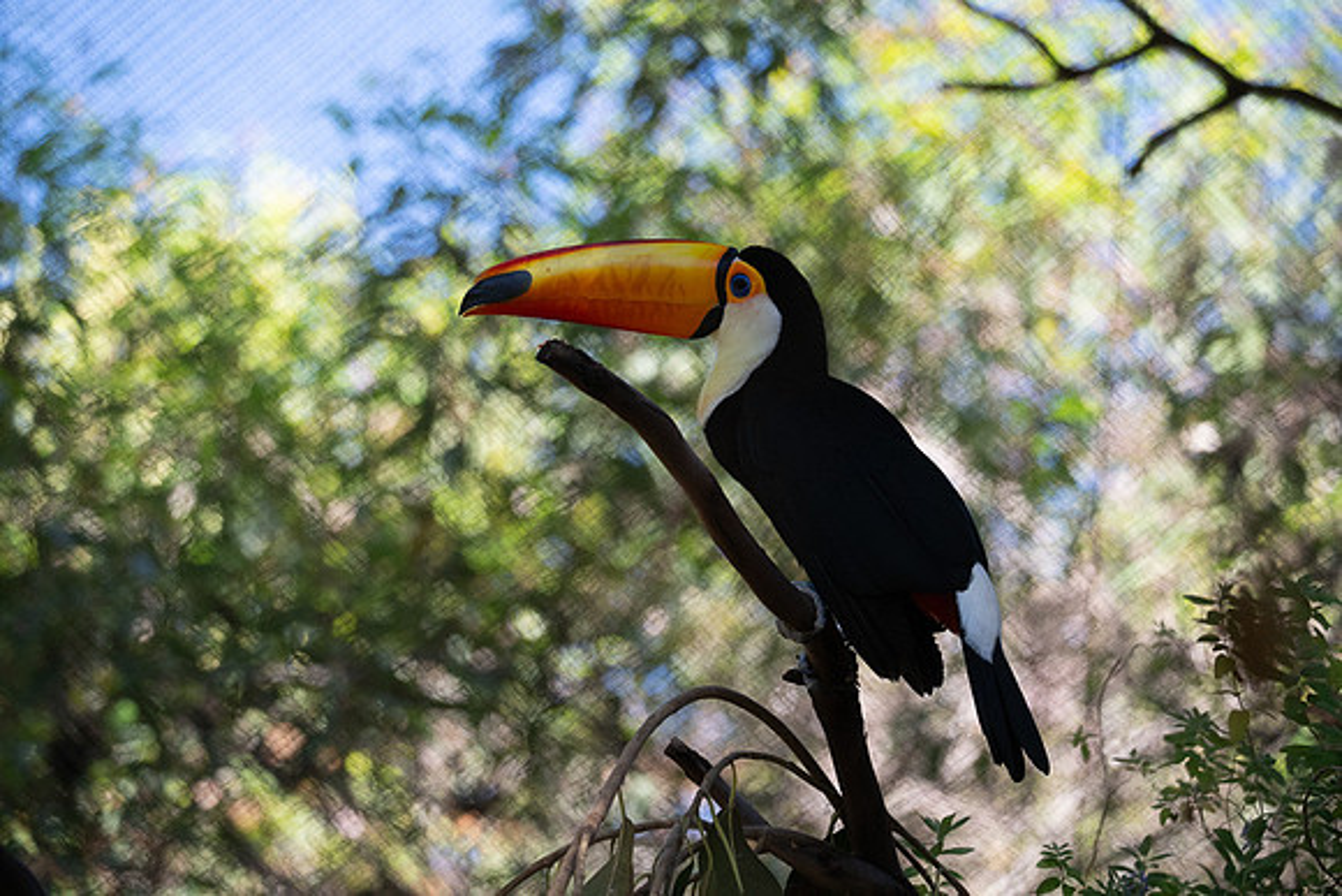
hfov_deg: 9.3
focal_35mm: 222
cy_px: 448
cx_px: 671
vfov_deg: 6.2
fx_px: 8285
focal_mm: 222.2
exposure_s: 1/400
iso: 2500
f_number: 5.6
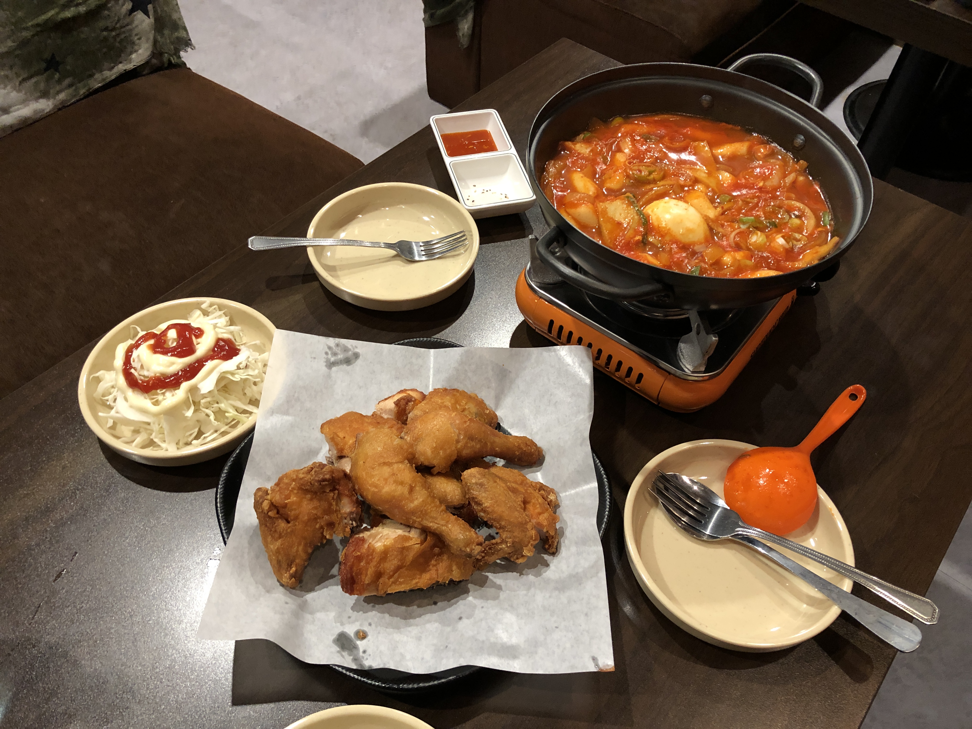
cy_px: 364
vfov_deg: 49.7
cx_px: 486
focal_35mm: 28
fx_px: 786
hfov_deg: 63.4
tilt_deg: -51.2
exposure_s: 1/15
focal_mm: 4
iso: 80
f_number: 1.8
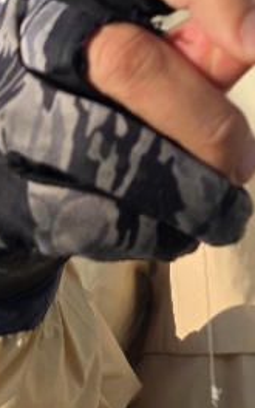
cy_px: 165
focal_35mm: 118
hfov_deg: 10.3
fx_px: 1312
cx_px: 502
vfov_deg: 17.7
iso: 80
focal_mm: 6.3
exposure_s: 1/5017
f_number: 1.7
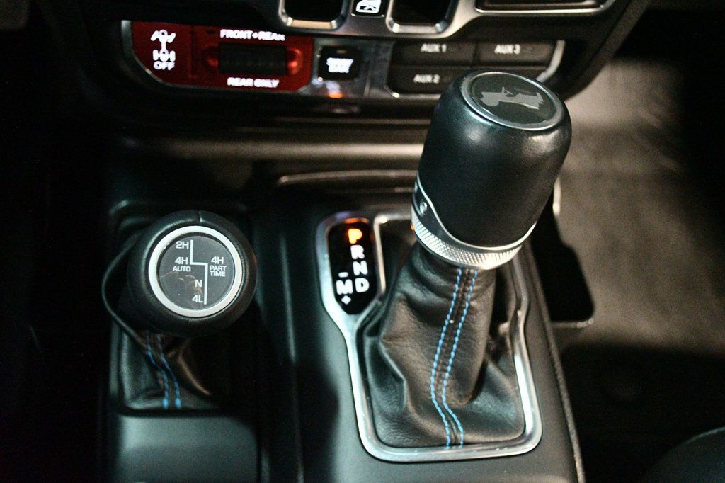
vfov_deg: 31.9
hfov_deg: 46.4
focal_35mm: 42
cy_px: 242
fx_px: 846
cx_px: 362
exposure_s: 1/13
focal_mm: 28
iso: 12800
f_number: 4.5
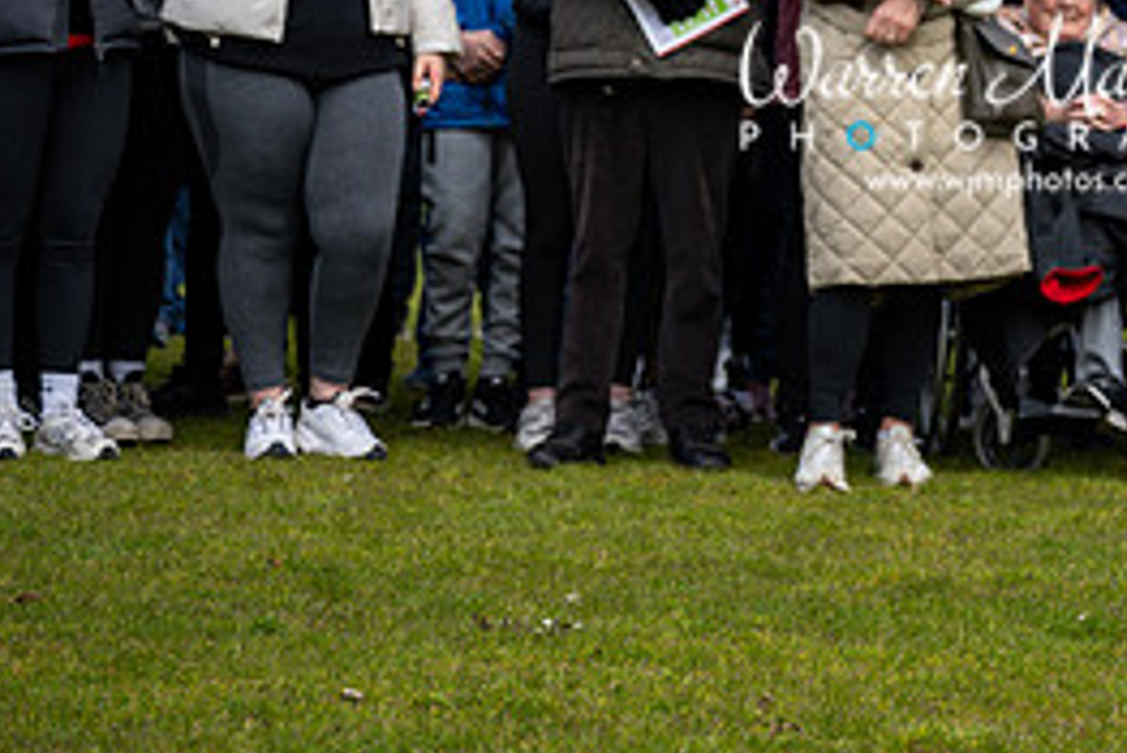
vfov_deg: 8.8
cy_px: 2
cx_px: 1019
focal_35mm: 155
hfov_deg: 13.1
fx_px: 4855
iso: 100
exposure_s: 1/1600
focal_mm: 70
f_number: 2.8
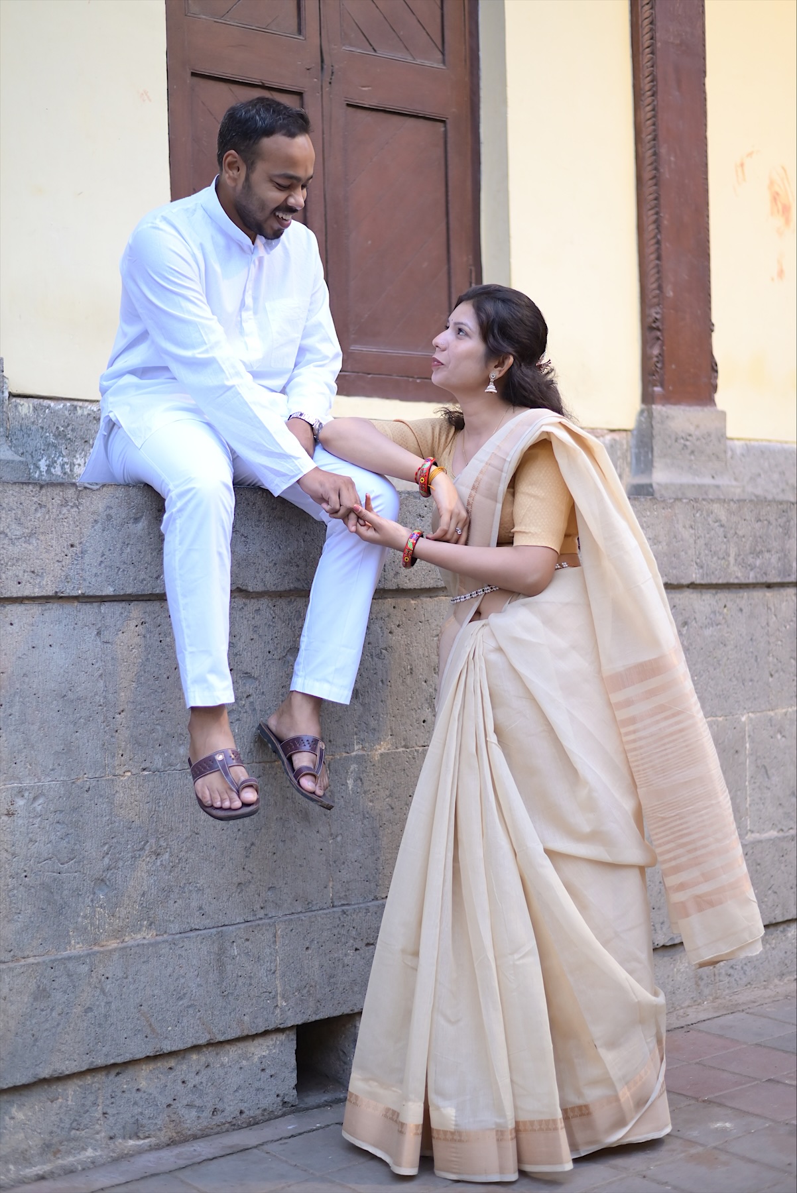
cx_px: 398
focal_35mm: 50
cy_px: 596
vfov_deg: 39.6
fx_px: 1658
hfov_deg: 27.0
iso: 800
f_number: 1.8
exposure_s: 1/125
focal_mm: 50
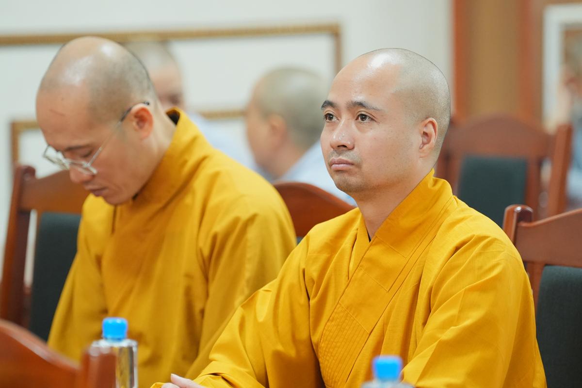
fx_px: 3847
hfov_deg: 8.7
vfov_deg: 5.8
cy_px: 194
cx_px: 291
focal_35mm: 238
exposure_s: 1/125
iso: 4000
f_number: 2.8
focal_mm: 159
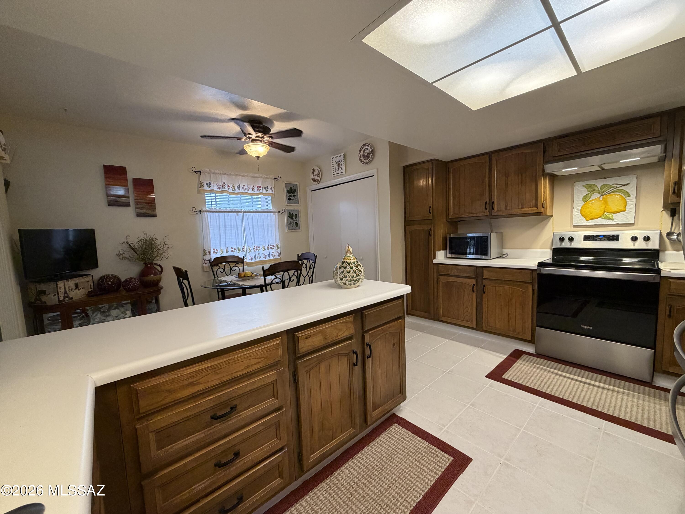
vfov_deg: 85.7
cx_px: 342
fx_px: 277
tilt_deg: -5.5
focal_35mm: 14
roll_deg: +1.9
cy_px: 257
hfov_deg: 102.1
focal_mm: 2.22
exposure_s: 1/60
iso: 250
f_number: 2.2
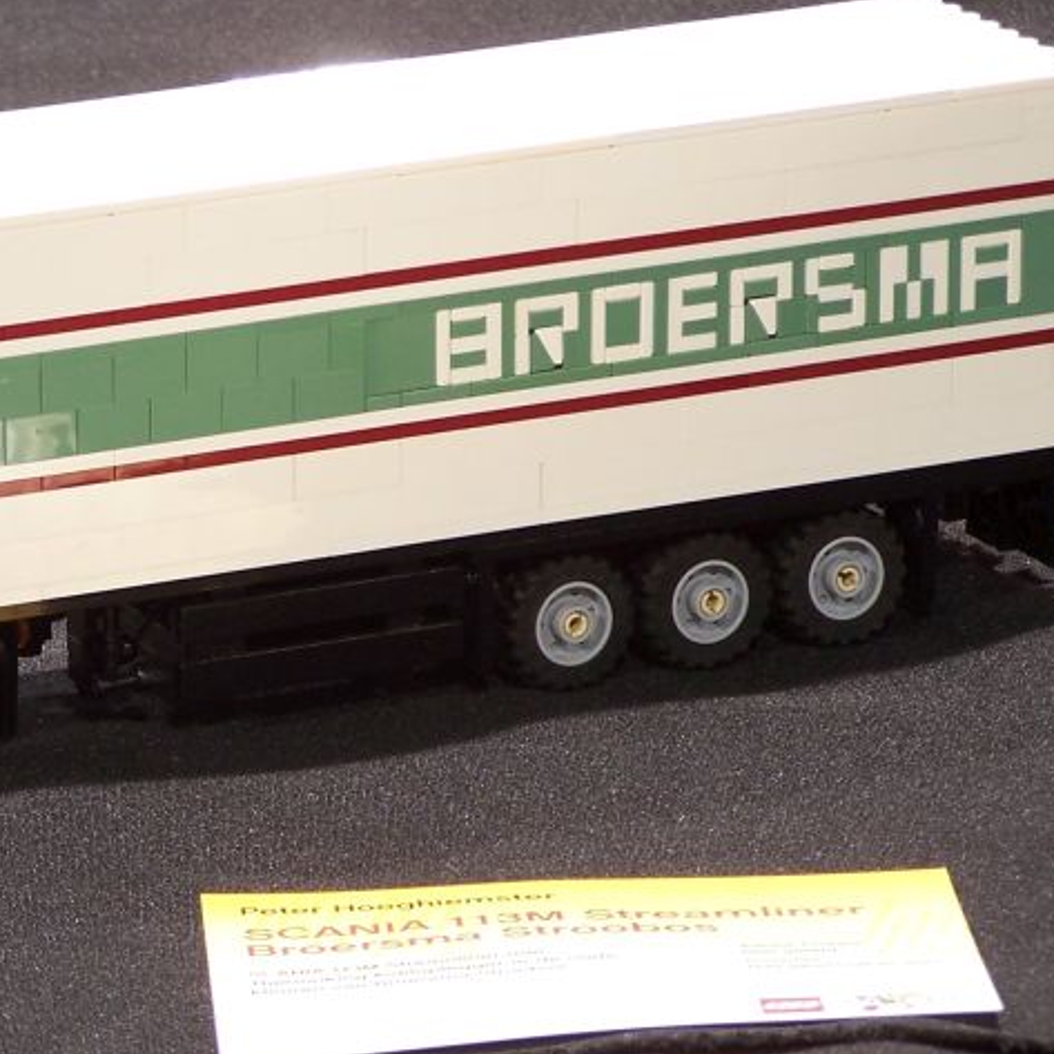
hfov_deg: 5.8
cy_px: 484
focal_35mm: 304
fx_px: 10472
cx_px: 143
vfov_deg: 5.8
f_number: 3.2
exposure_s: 1/3
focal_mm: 26.4
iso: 80
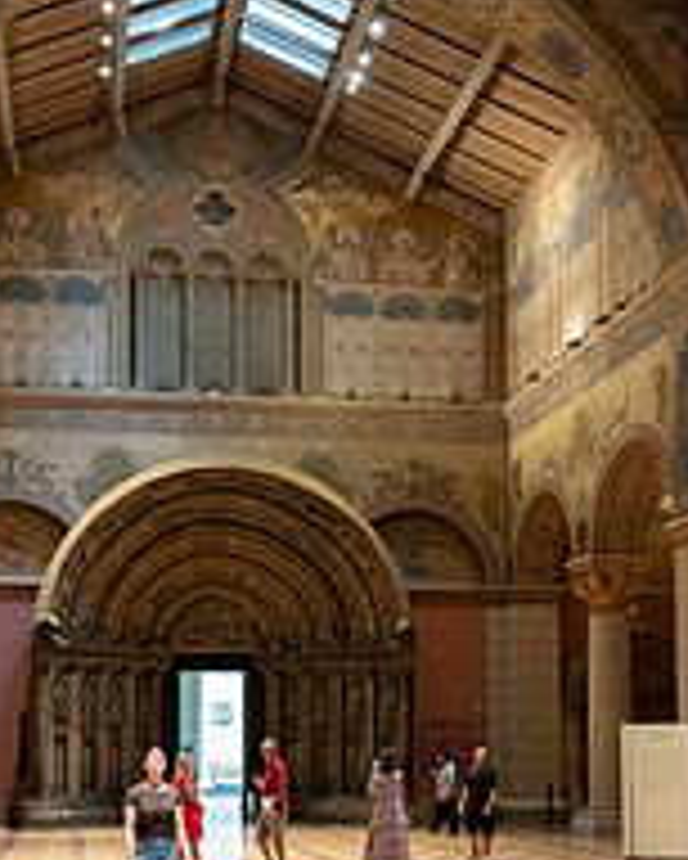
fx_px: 1348
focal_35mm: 53
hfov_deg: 28.5
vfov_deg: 34.3
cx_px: 256
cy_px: 680
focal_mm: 24
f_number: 3.5
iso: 3200
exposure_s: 1/50
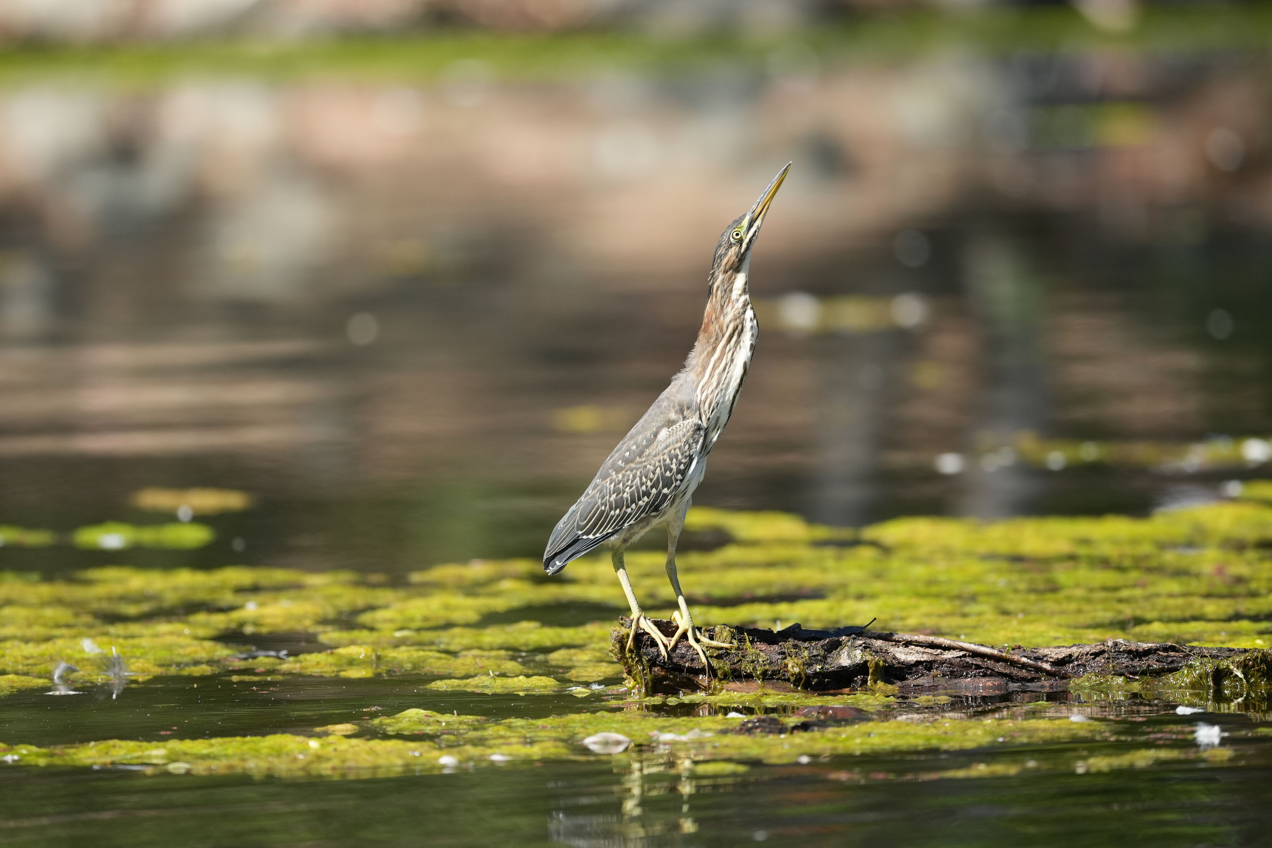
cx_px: 636
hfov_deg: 3.4
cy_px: 424
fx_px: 21198
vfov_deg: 2.3
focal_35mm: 600
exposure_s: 1/1600
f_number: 4.5
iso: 500
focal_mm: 400
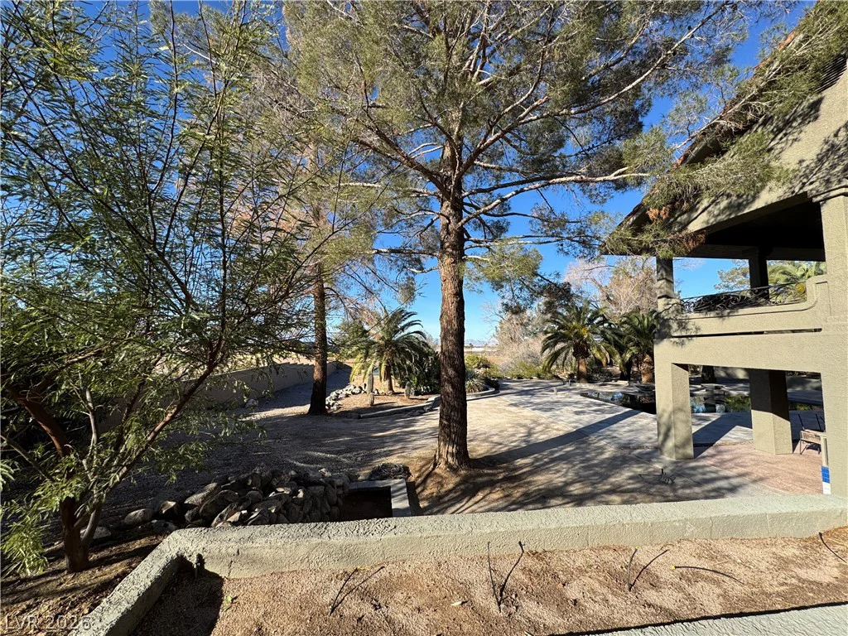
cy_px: 318
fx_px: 343
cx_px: 424
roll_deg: +0.6
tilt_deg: +3.9
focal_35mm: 14
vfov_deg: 85.7
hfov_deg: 102.1
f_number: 2.2
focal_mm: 2.22
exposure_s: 1/1217
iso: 50
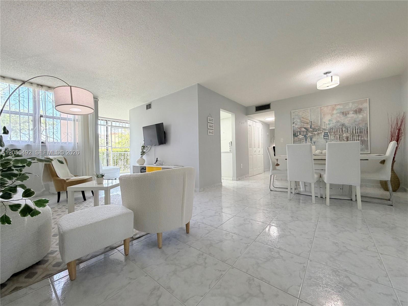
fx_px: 165
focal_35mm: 14
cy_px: 153
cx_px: 204
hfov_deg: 102.1
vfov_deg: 85.7
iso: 250
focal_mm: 2.22
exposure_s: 1/120
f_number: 2.2
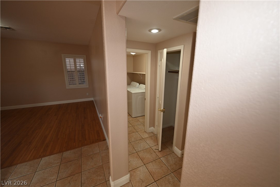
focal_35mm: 14
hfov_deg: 104.3
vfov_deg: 81.2
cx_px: 140
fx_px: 109
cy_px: 94
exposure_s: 1/60
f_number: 4.8
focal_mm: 14
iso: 1100
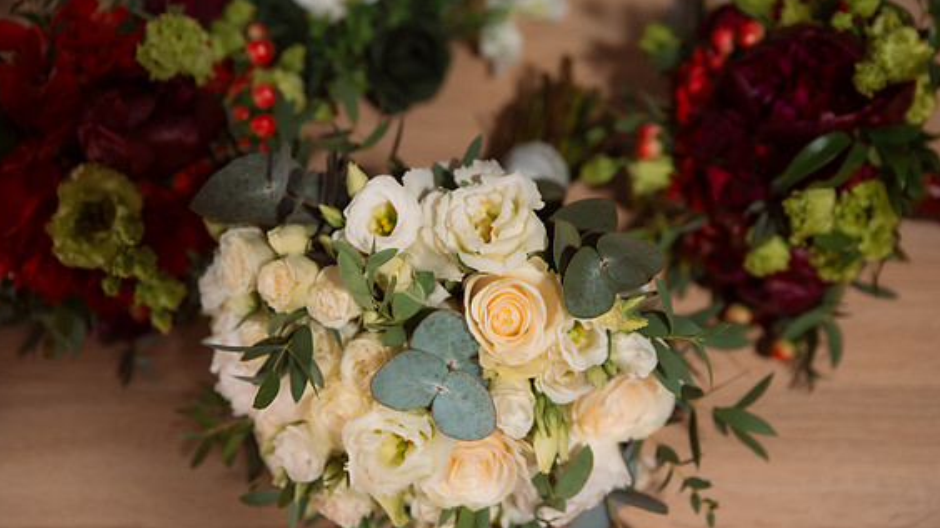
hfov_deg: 40.6
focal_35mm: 51
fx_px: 1271
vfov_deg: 23.5
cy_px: 238
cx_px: 465
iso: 640
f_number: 2.8
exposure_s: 1/160
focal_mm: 45
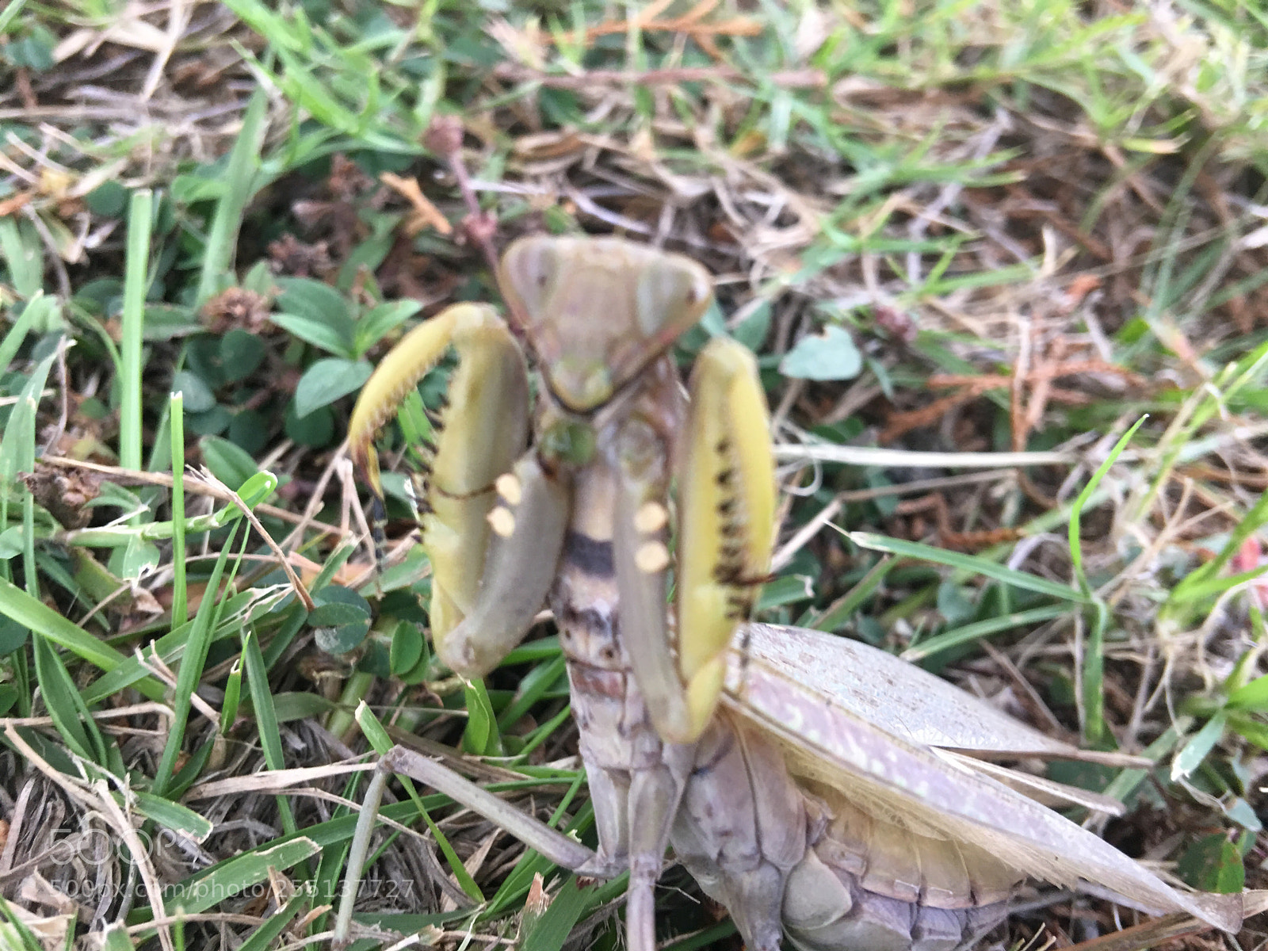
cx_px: 634
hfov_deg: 61.7
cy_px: 476
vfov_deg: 48.2
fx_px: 1062
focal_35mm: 29
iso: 40
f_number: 2.2
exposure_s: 1/30
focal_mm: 4.15
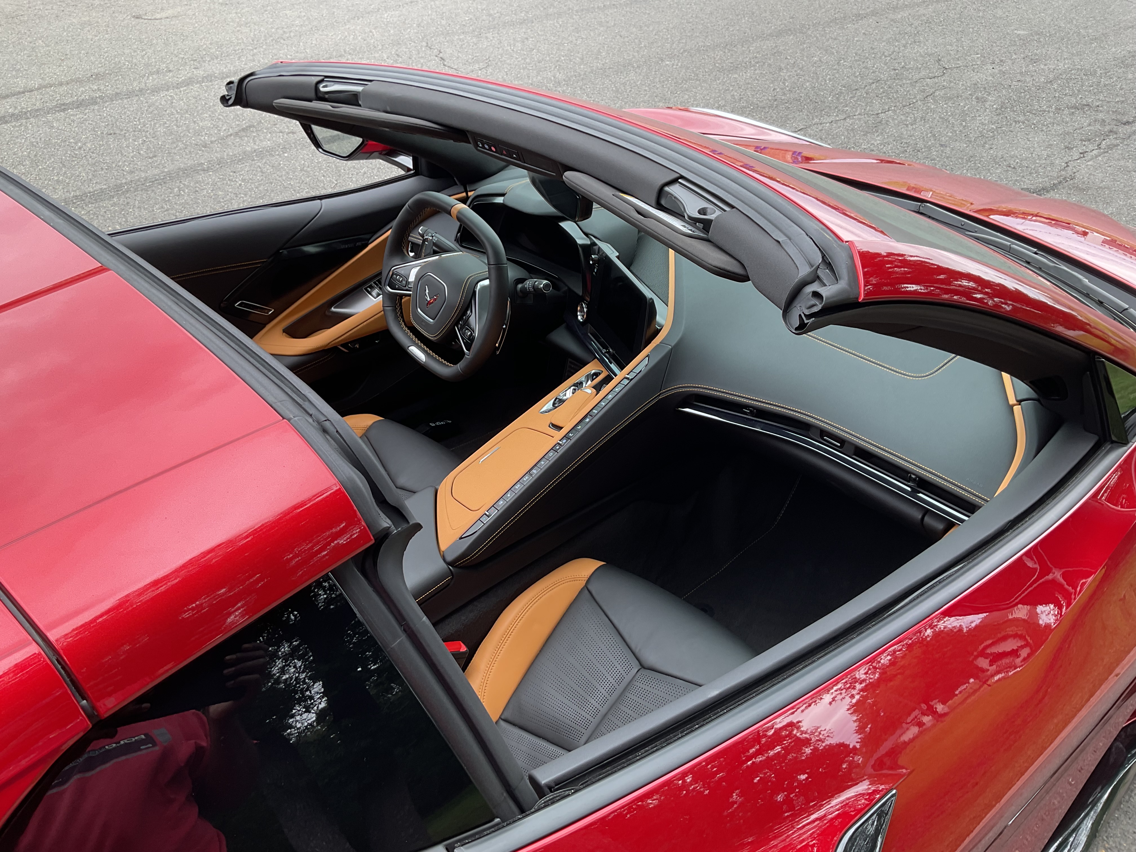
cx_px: 568
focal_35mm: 29
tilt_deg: -32.4
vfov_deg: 48.2
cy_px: 426
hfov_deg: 61.7
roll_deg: +0.7
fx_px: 952
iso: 16
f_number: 1.8
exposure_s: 1/158
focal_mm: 3
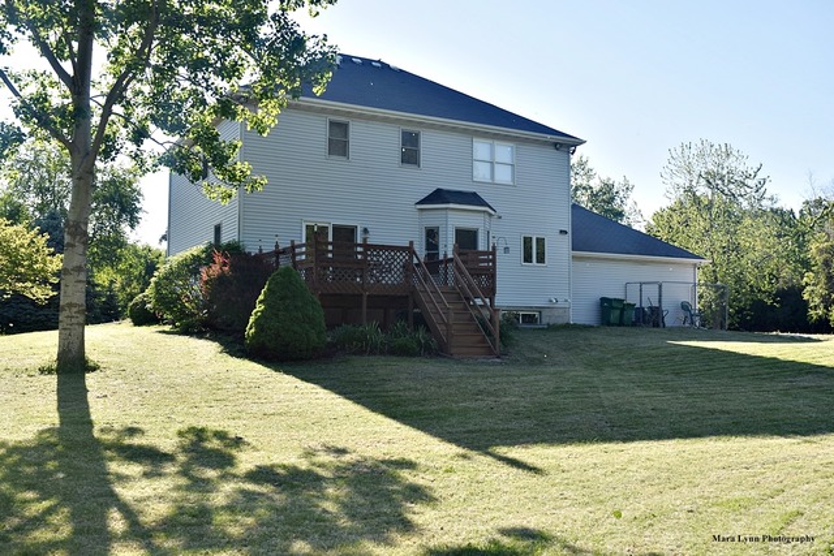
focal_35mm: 36
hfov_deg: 53.1
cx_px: 417
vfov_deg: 36.9
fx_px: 834
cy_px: 278
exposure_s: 1/200
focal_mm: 24
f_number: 8
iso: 100
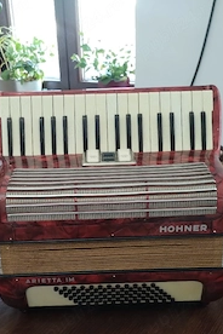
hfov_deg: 31.9
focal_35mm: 42
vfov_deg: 45.5
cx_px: 108
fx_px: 390
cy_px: 230
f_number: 1.8
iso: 1053
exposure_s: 1/25
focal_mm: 4.27
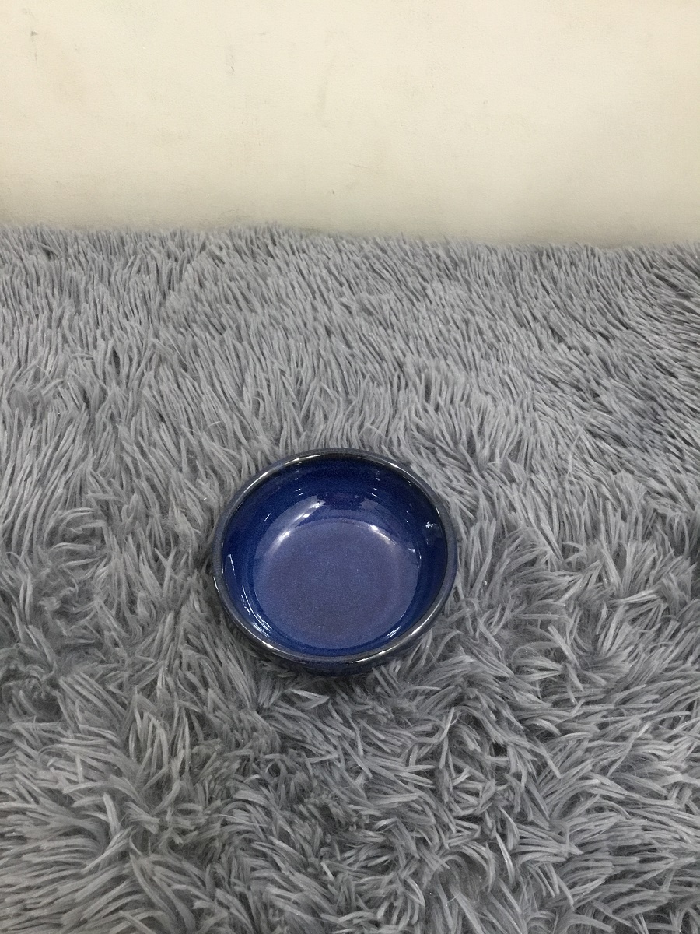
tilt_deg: -56.0
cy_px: 467
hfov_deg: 45.4
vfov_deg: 58.4
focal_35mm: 31
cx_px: 350
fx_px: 836
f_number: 2.4
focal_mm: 3.3
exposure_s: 1/33
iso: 160
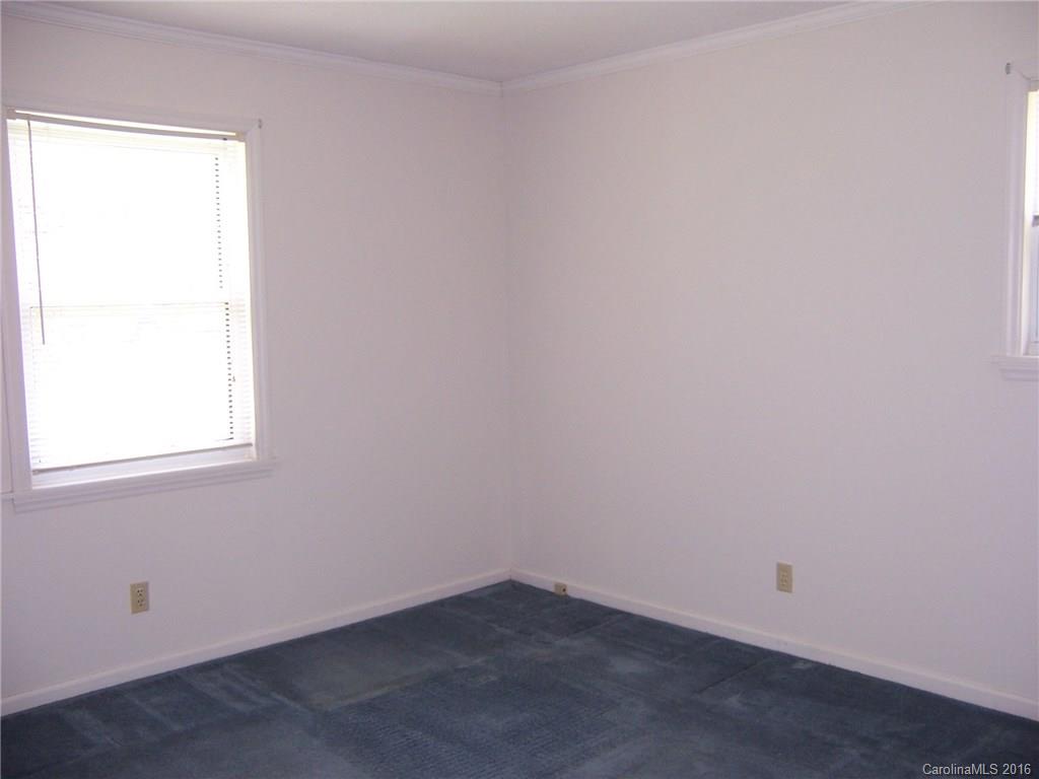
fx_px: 990
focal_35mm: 33
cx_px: 520
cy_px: 390
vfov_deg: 42.9
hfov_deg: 55.4
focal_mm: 5.5
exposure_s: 1/60
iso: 140
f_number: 2.8
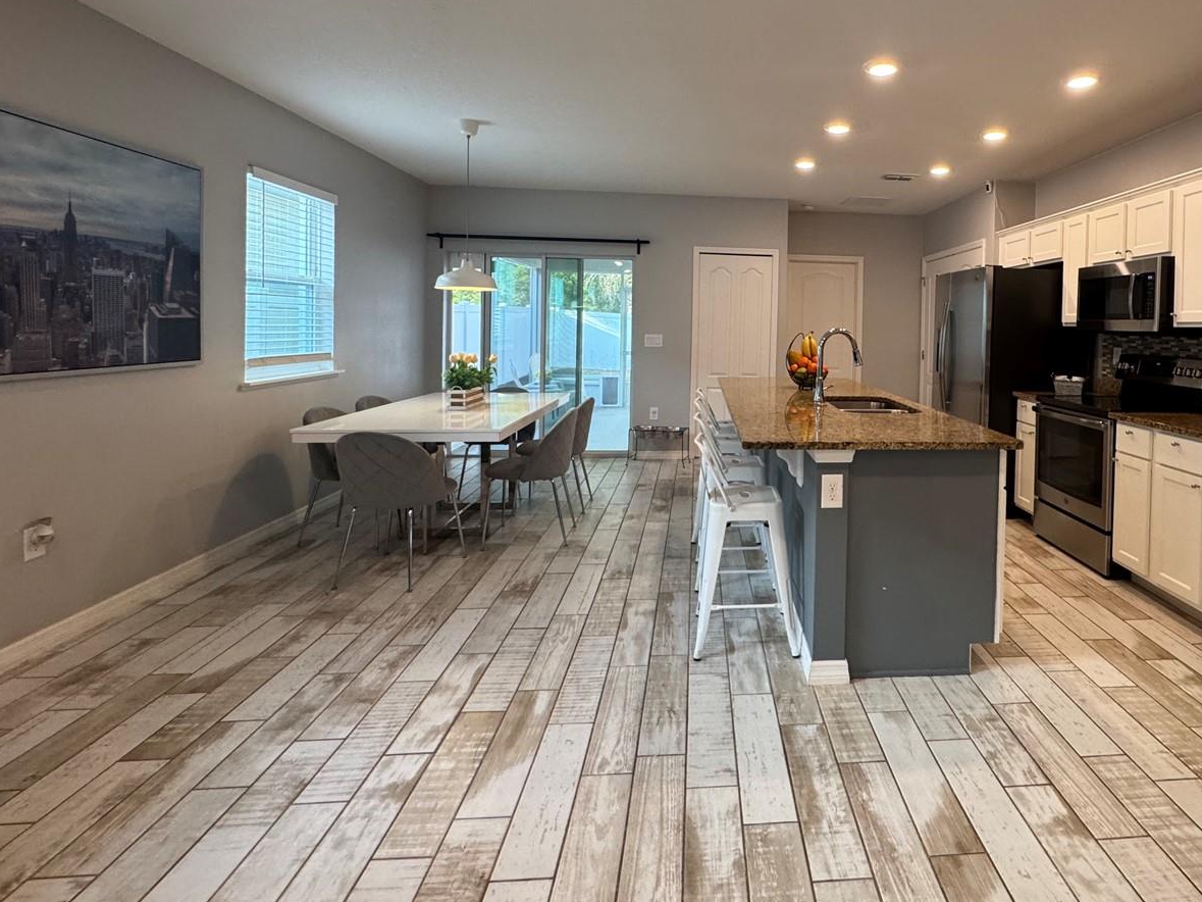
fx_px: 660
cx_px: 763
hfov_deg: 82.8
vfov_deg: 67.6
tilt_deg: -1.3
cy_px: 338
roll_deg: -1.1
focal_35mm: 19
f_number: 2.2
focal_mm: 2.22
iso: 250
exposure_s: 1/120
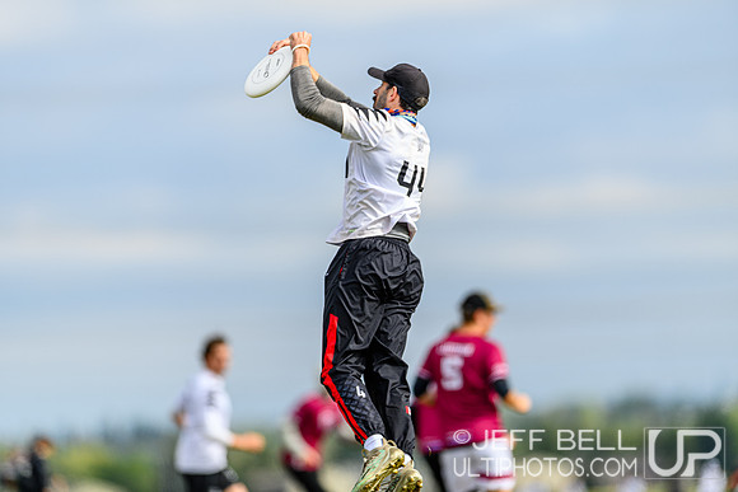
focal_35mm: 400
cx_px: 369
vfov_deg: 3.4
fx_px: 8202
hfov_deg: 5.2
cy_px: 246
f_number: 3.2
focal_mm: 400
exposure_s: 1/1250
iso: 100
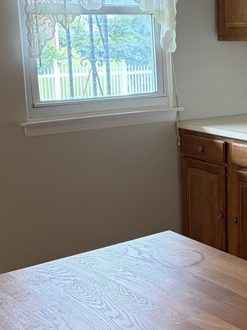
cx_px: 254
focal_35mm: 70
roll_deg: -0.3
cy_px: 201
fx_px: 666
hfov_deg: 20.3
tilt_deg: -13.5
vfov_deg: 27.7
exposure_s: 1/60
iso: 200
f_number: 1.6
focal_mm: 5.96
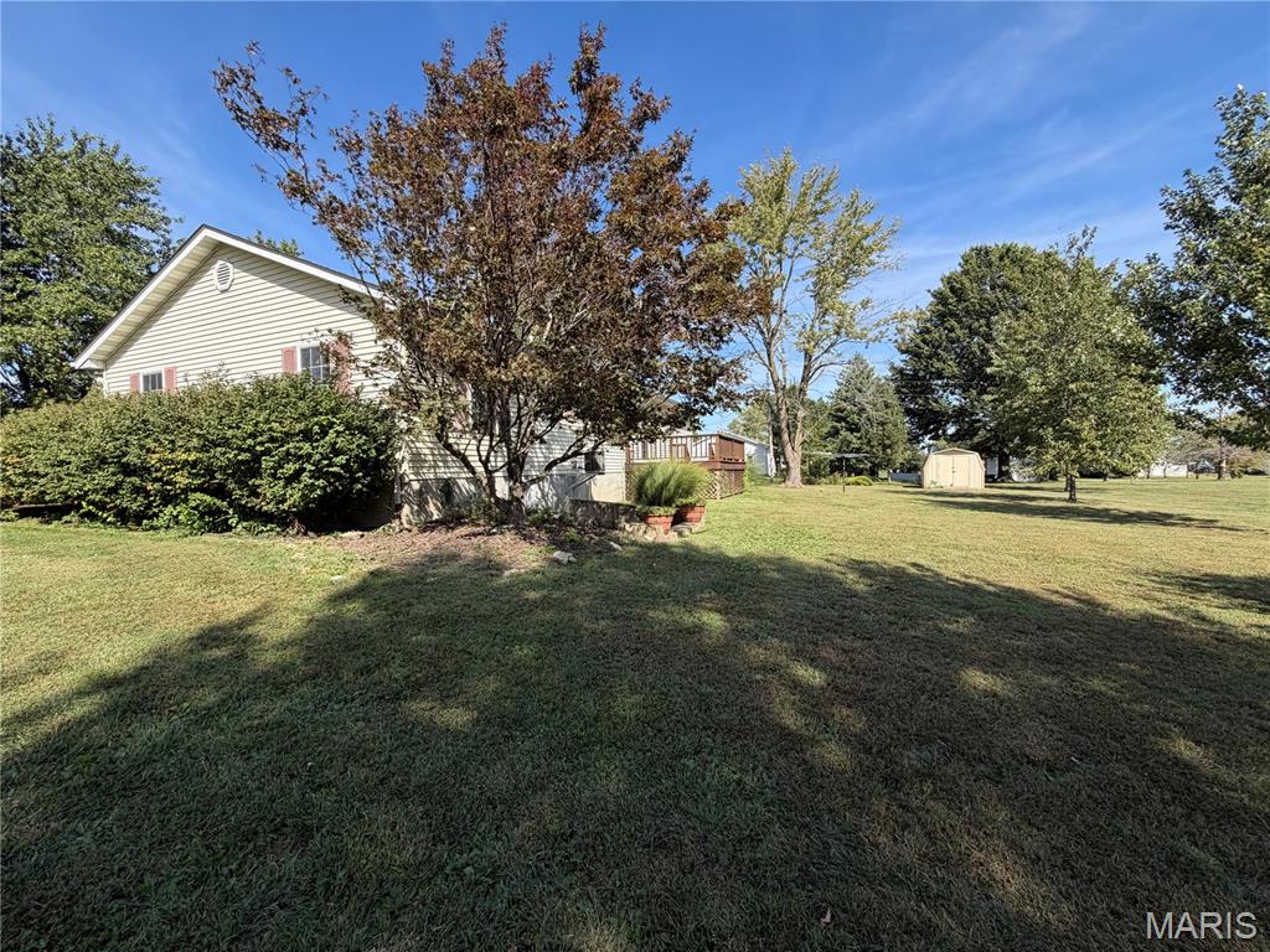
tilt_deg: -1.0
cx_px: 635
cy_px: 476
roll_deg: +0.9
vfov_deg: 85.7
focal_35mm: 14
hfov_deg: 102.1
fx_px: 514
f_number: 2.2
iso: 40
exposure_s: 1/679
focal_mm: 2.22
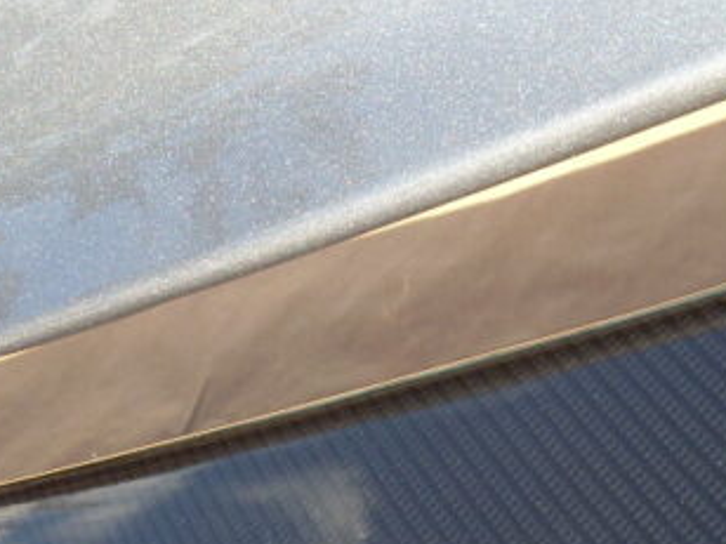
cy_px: 513
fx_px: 1909
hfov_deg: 21.4
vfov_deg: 16.0
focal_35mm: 91
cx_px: 495
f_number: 2.8
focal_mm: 6.3
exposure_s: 1/250
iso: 80
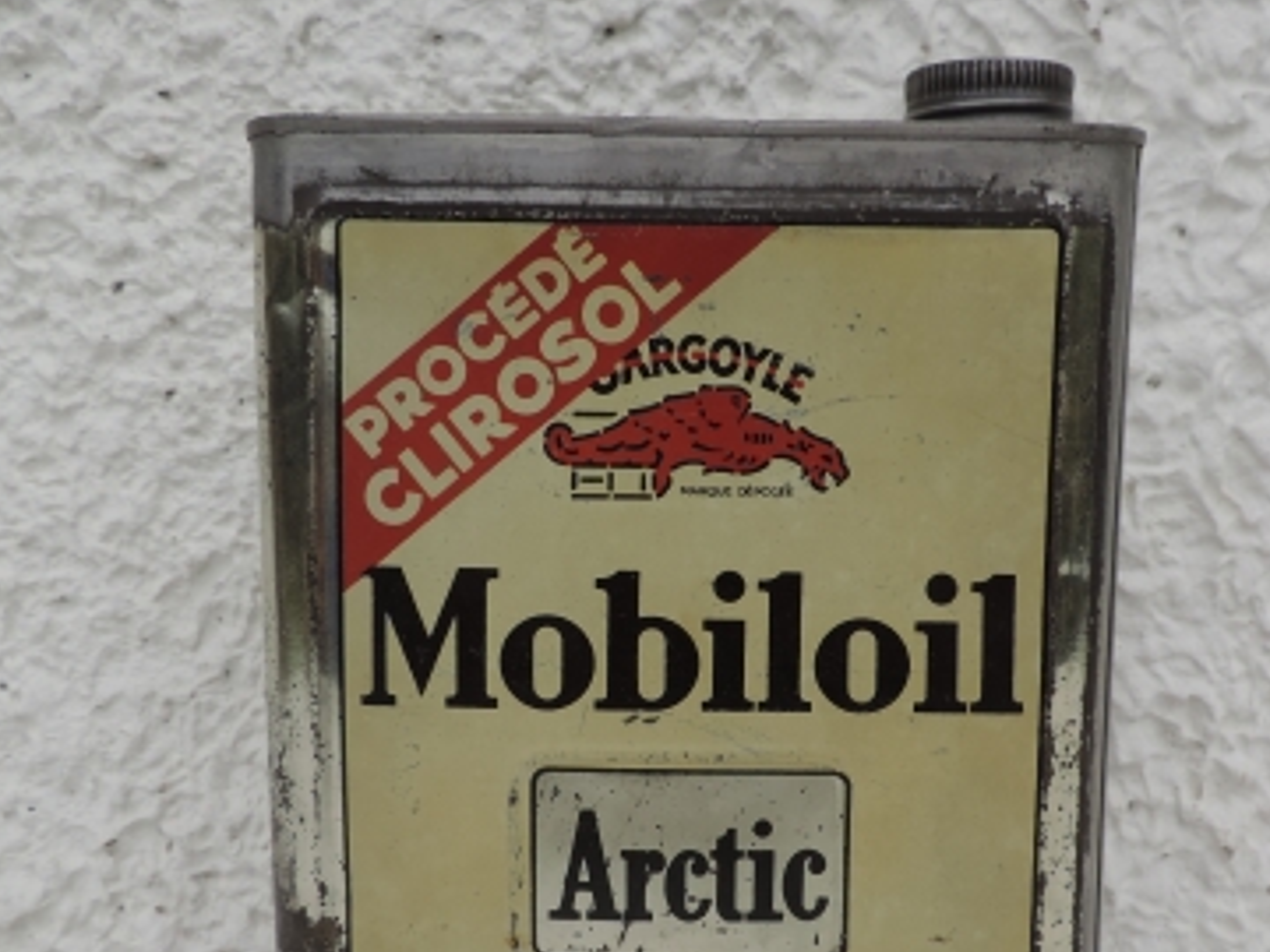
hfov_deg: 46.7
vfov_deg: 35.6
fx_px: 1468
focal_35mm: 40
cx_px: 720
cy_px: 645
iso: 80
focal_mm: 4.3
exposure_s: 1/160
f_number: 3
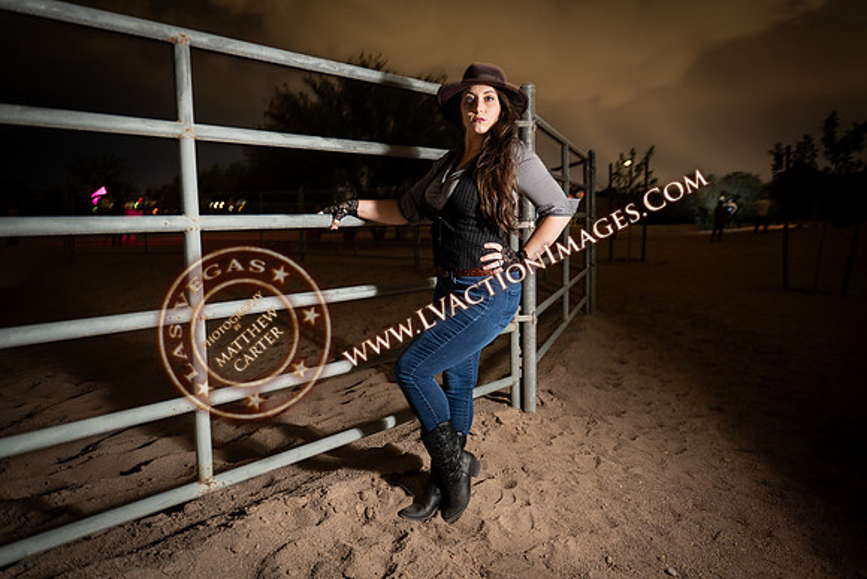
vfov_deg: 48.1
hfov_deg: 67.5
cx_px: 463
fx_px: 648
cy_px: 287
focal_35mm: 27
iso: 250
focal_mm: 24
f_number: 2.8
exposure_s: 1/2
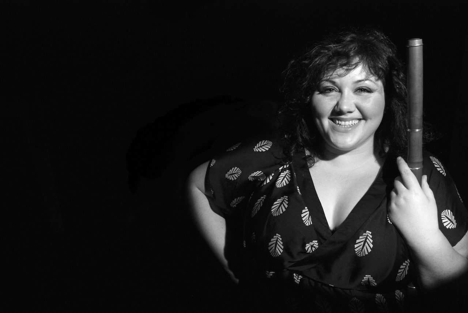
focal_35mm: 30
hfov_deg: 61.9
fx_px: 390
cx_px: 234
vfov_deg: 43.7
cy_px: 156
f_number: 13
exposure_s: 1/60
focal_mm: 20
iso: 200
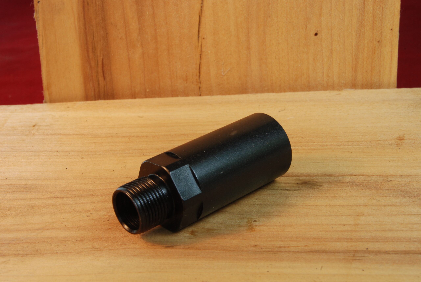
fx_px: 703
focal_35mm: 60
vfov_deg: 22.7
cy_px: 141
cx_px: 210
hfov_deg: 33.4
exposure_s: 1/5
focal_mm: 40
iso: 200
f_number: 20
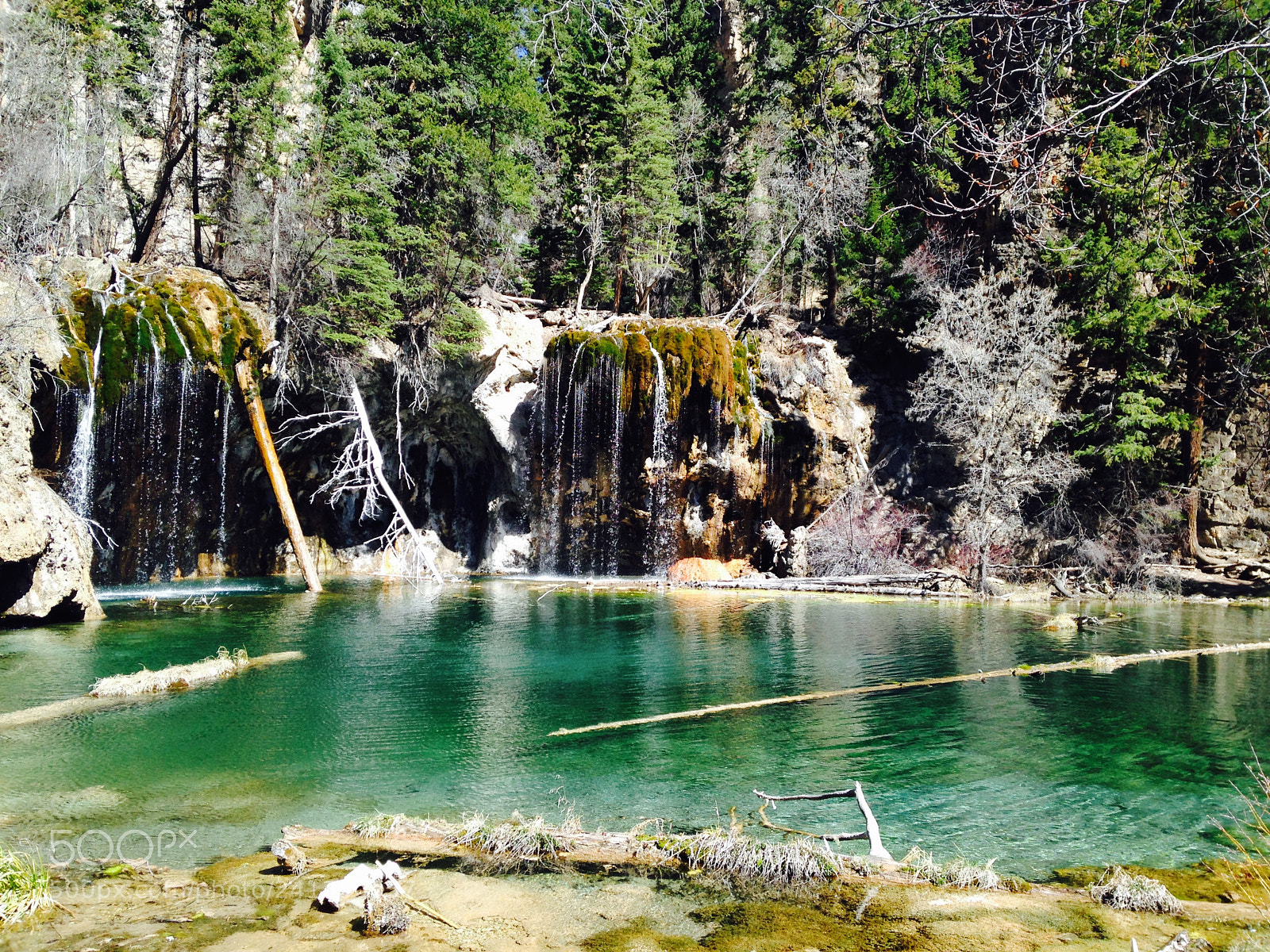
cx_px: 635
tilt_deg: +0.2
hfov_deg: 55.4
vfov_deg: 42.9
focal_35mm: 33
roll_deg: -2.0
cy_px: 476
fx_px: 1211
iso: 50
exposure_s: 1/653
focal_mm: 4.12
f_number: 2.4
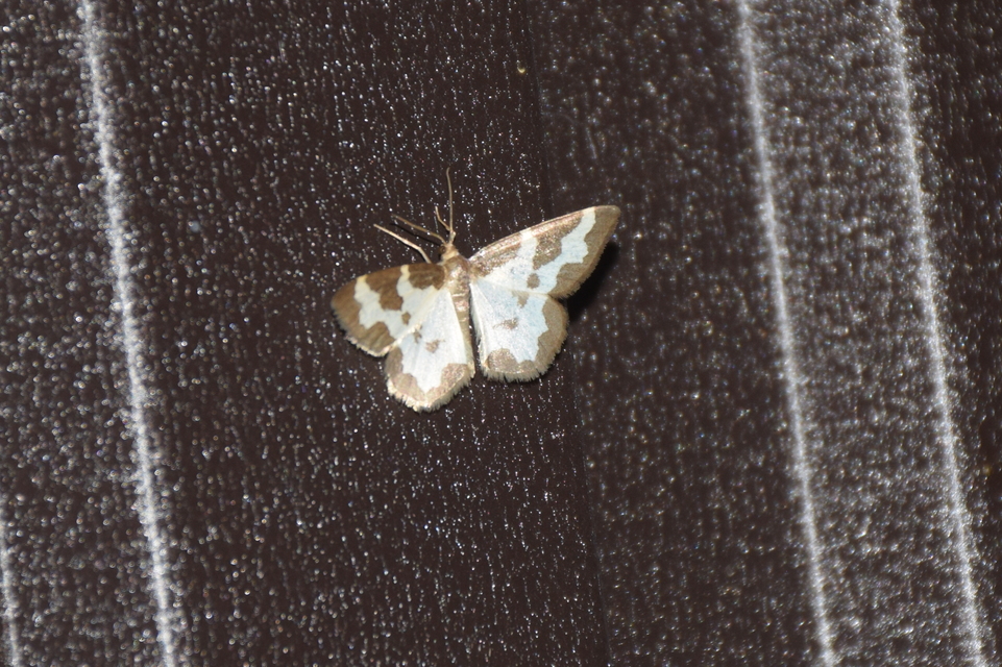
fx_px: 5843
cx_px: 501
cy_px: 334
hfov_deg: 9.8
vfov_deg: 6.5
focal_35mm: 210
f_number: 7.1
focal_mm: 140
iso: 320
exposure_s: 1/60
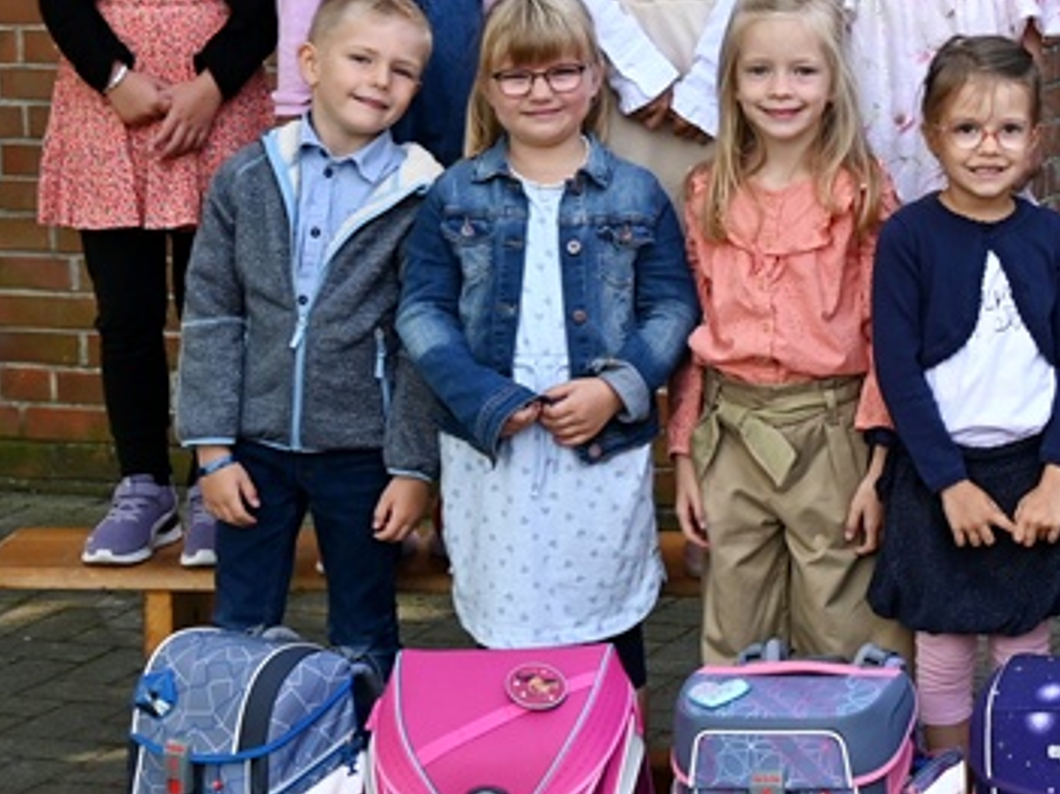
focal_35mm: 107
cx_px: 1501
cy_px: 231
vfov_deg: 13.8
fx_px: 3275
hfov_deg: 17.0
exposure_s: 1/250
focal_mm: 26
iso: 200
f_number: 5
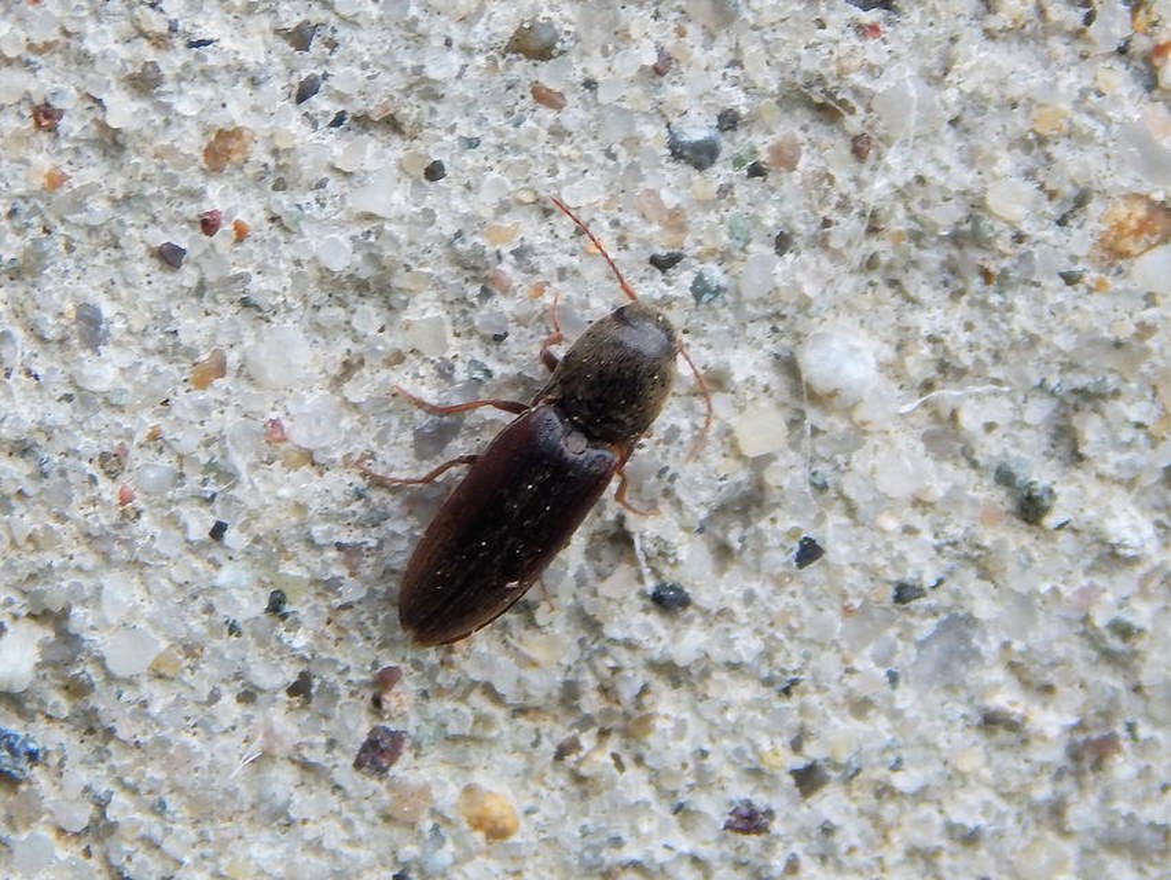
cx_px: 586
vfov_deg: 11.3
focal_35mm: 131
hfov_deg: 15.0
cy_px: 440
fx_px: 4434
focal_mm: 23.4
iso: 140
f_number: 4.8
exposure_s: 1/250
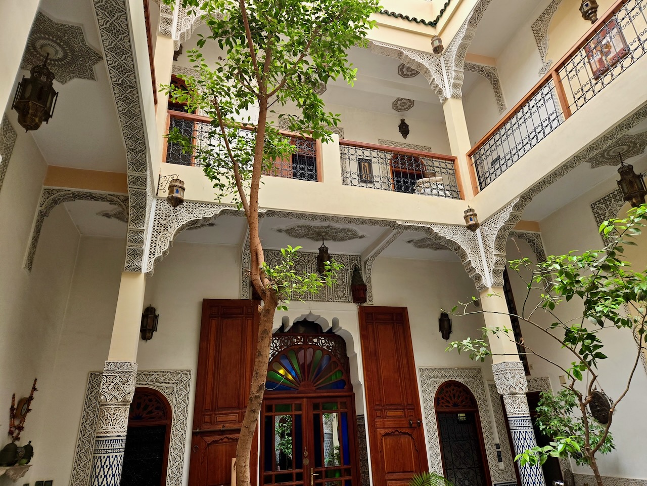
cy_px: 243
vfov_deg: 58.9
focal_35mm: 23
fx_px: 430
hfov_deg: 73.9
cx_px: 324
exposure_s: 1/180
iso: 80
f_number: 1.8
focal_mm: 5.4
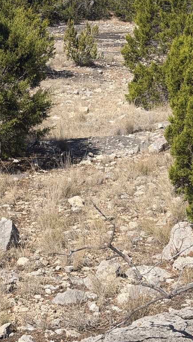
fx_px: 882
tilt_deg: -11.3
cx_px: 112
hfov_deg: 12.5
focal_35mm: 97
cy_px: 80
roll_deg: -5.2
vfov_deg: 21.8
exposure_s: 1/6536
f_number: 1.78
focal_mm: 6.76
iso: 80
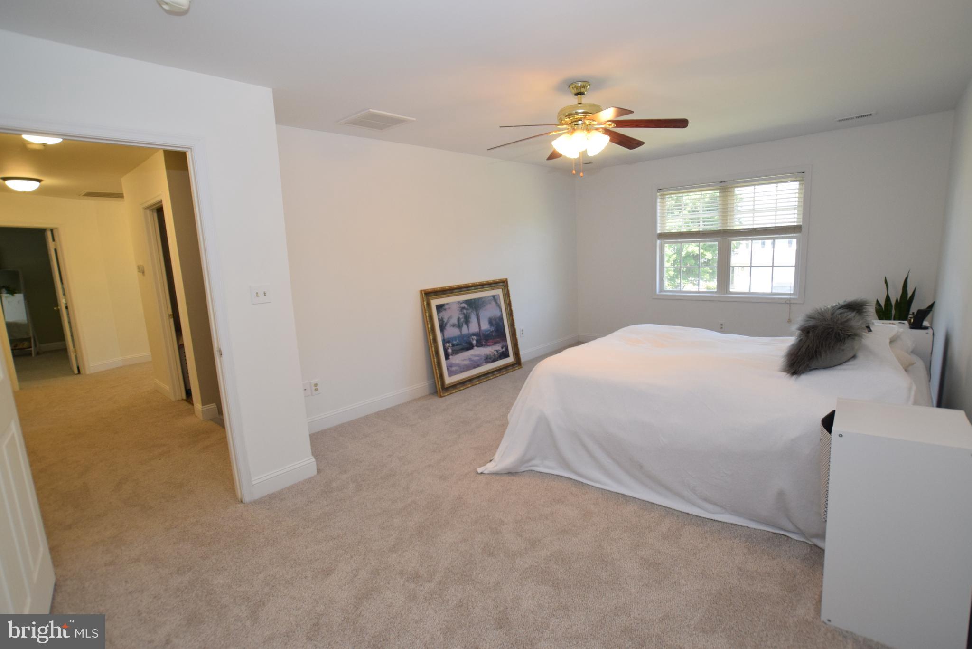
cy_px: 324
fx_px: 446
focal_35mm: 16
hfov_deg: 95.0
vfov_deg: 72.1
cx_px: 486
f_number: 5.6
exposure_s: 1/125
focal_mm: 11
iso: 800
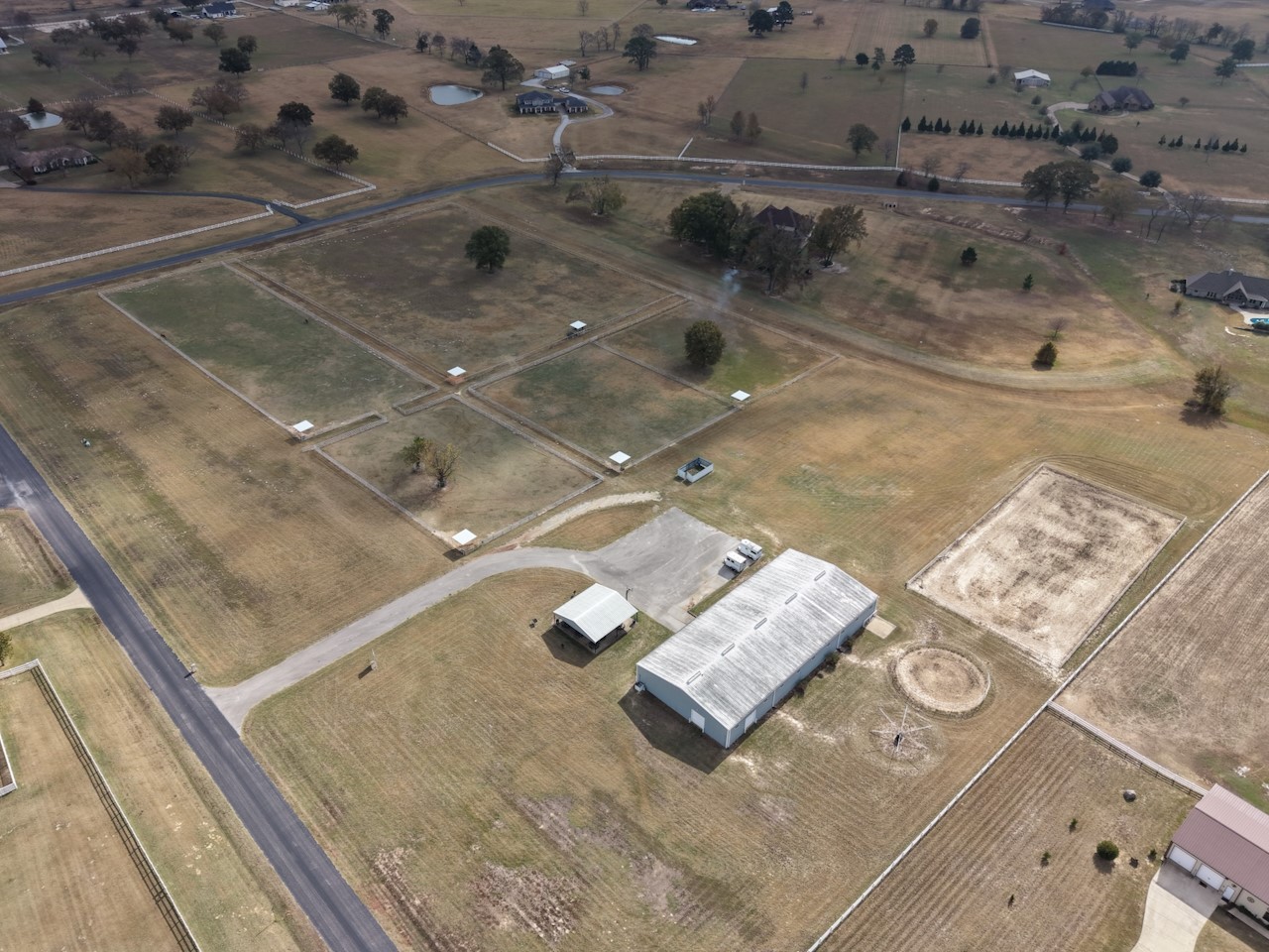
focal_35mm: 24
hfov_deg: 71.6
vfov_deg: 56.8
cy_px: 476
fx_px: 880
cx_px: 634
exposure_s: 1/3200
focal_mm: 8.67
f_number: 1.8
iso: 150
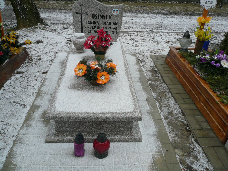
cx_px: 114
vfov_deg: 49.7
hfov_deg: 63.4
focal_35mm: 28
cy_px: 86
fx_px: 184
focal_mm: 4.6
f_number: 2.8
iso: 100
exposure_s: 1/400
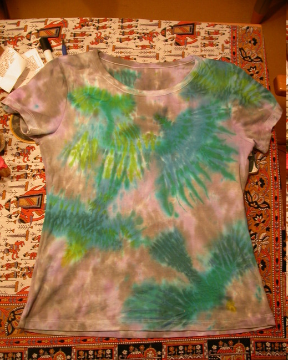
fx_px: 426
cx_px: 143
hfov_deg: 37.3
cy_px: 194
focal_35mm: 40
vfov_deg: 45.8
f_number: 2.6
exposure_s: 1/11
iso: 100
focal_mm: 7.85
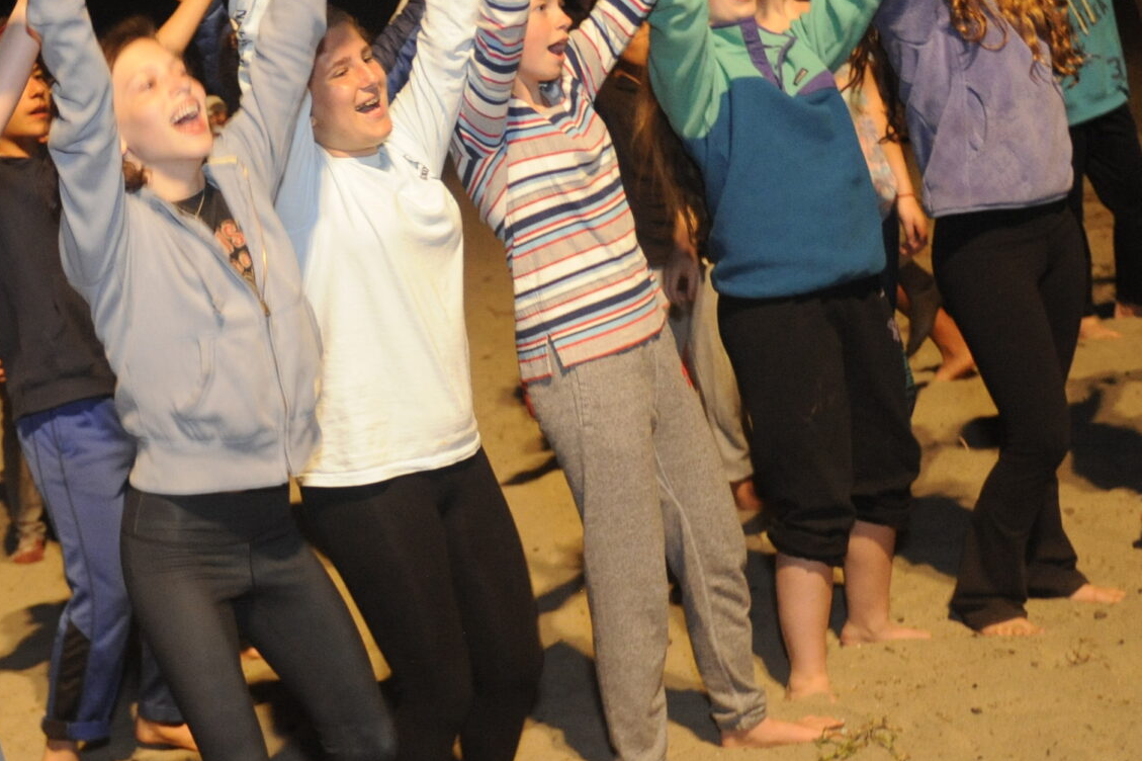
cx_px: 155
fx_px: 2156
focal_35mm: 68
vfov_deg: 20.0
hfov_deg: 28.7
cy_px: 418
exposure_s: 1/60
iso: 3200
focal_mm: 30
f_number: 2.8
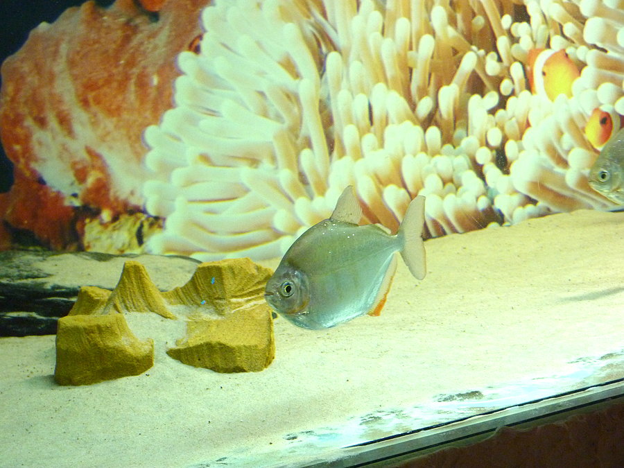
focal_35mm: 105
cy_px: 234
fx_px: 1893
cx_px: 312
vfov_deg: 14.1
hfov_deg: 18.7
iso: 400
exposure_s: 1/8
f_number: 3.6
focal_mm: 18.7
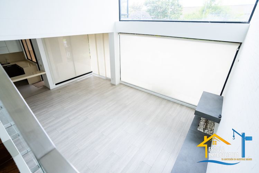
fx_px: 122
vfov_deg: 70.5
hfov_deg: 93.3
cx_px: 130
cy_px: 86
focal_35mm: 17
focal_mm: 17
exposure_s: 1/125
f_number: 4.5
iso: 640
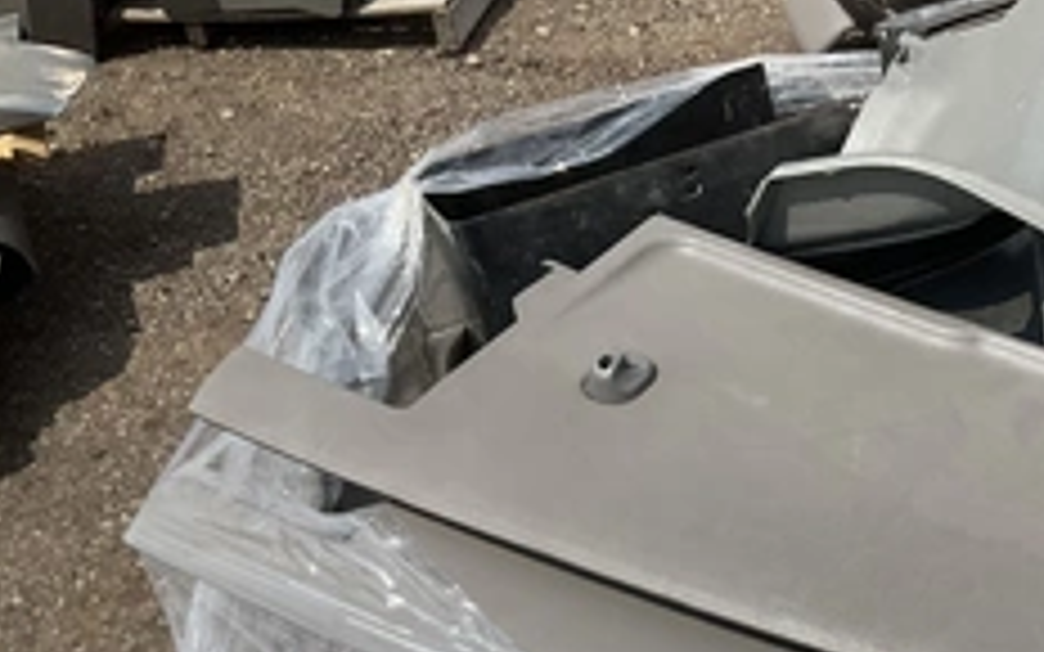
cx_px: 878
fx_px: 1508
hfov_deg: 36.5
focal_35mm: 53
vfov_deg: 23.9
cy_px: 562
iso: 25
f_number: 1.8
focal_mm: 3
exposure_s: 1/2959
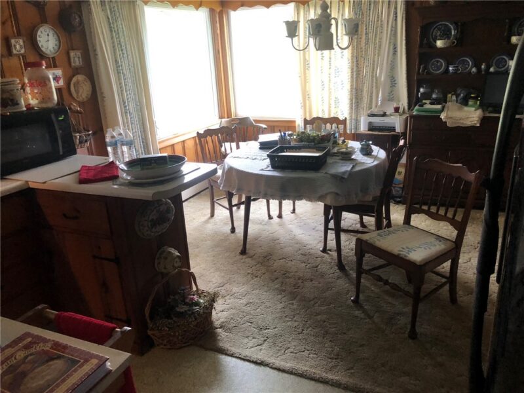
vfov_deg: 49.7
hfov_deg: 63.4
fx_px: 424
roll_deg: +4.8
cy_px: 196
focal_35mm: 28
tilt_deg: -18.7
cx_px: 262
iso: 50
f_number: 1.8
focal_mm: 3.99
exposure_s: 1/15
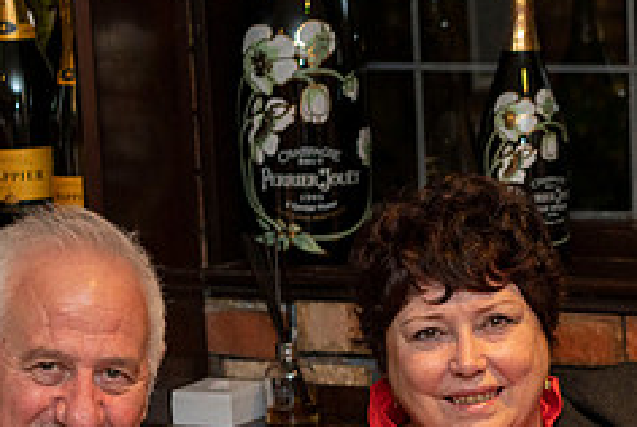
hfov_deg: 15.0
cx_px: 602
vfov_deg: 10.0
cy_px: 504
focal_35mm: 135
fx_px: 2392
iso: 3200
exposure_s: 1/160
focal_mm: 55
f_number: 3.2
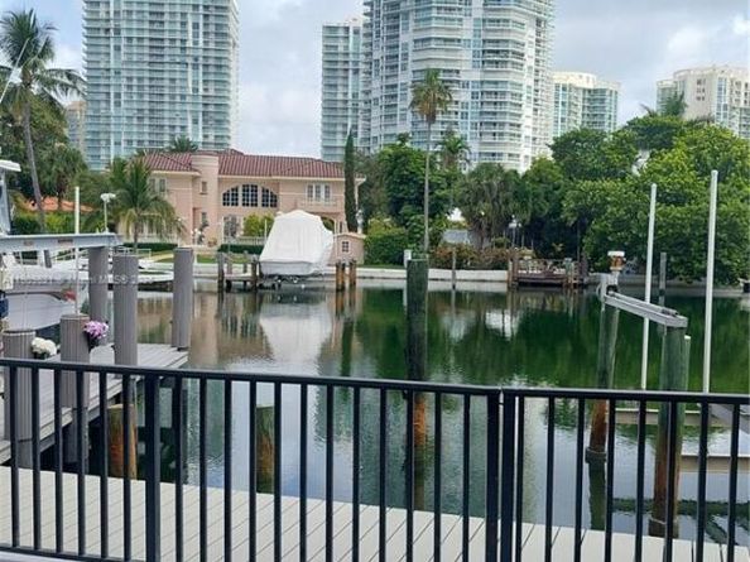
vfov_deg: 56.8
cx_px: 375
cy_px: 281
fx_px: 520
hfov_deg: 71.6
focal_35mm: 24
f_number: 1.8
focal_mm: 5.23
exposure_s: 1/884
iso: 40
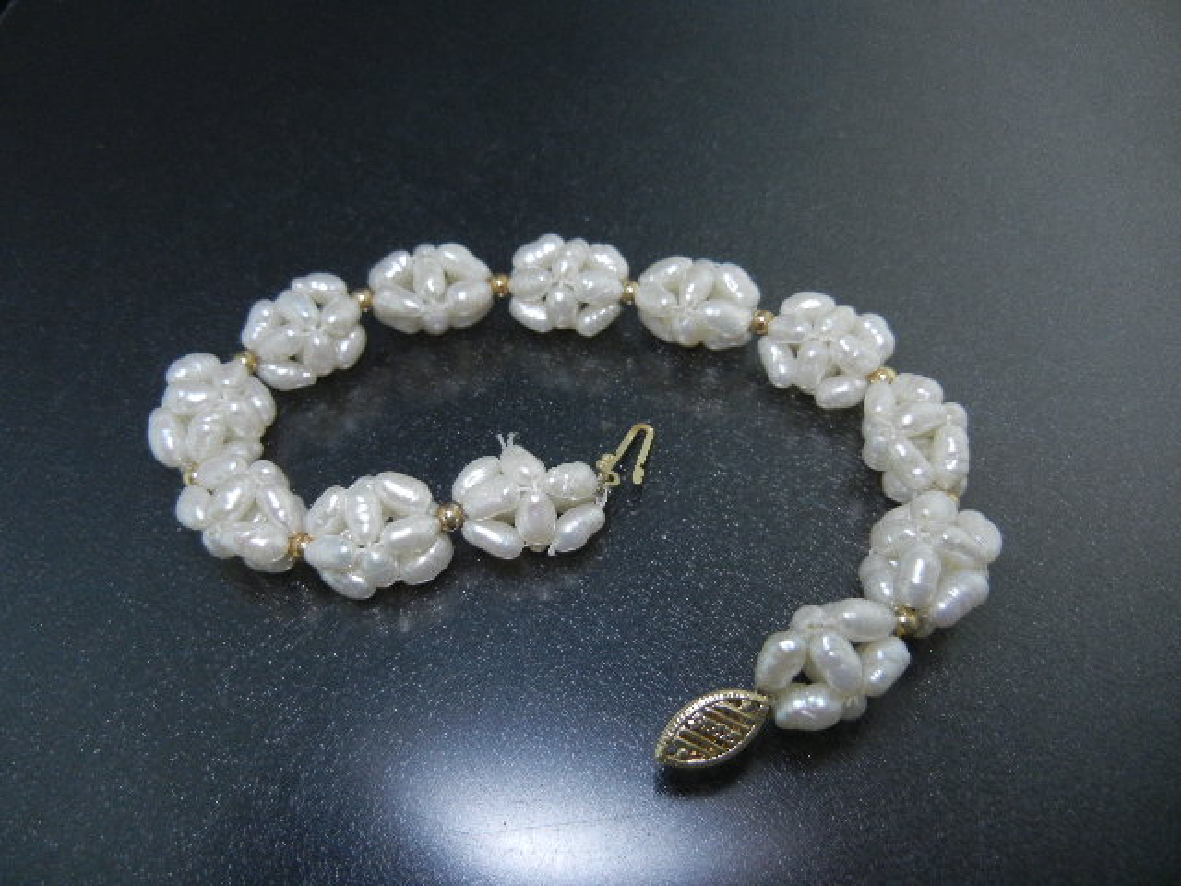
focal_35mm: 30
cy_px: 443
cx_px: 590
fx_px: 1024
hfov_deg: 60.0
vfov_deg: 46.8
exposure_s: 1/30
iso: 503
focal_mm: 5.4
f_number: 7
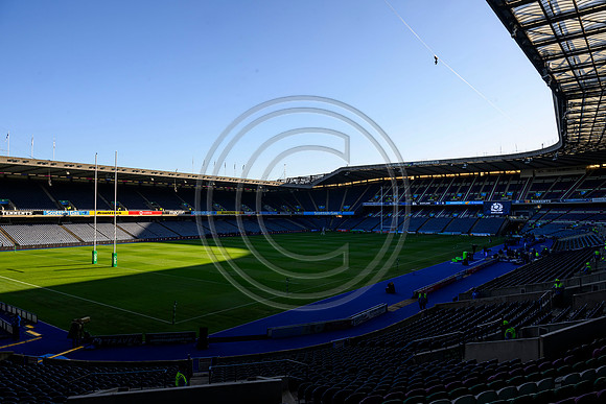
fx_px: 404
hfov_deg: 73.7
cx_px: 303
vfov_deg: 53.2
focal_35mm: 24
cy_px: 202
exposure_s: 1/200
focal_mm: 24
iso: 500
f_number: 11
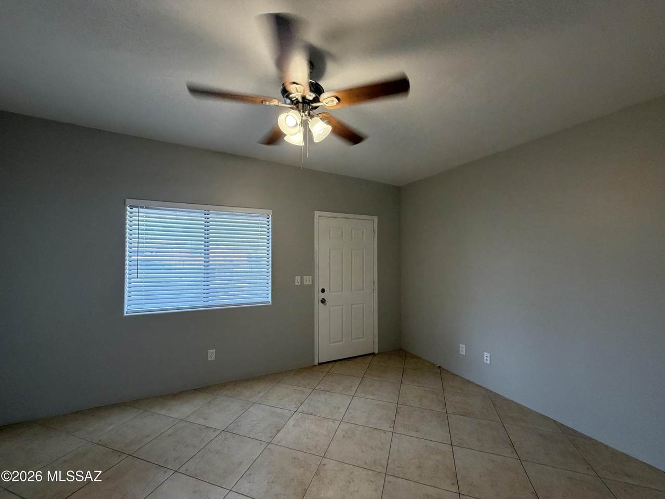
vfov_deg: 85.7
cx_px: 332
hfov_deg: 102.1
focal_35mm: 14
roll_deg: +0.0
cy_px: 250
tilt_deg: +1.5
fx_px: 269
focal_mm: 2.22
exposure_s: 1/120
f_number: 2.2
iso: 250
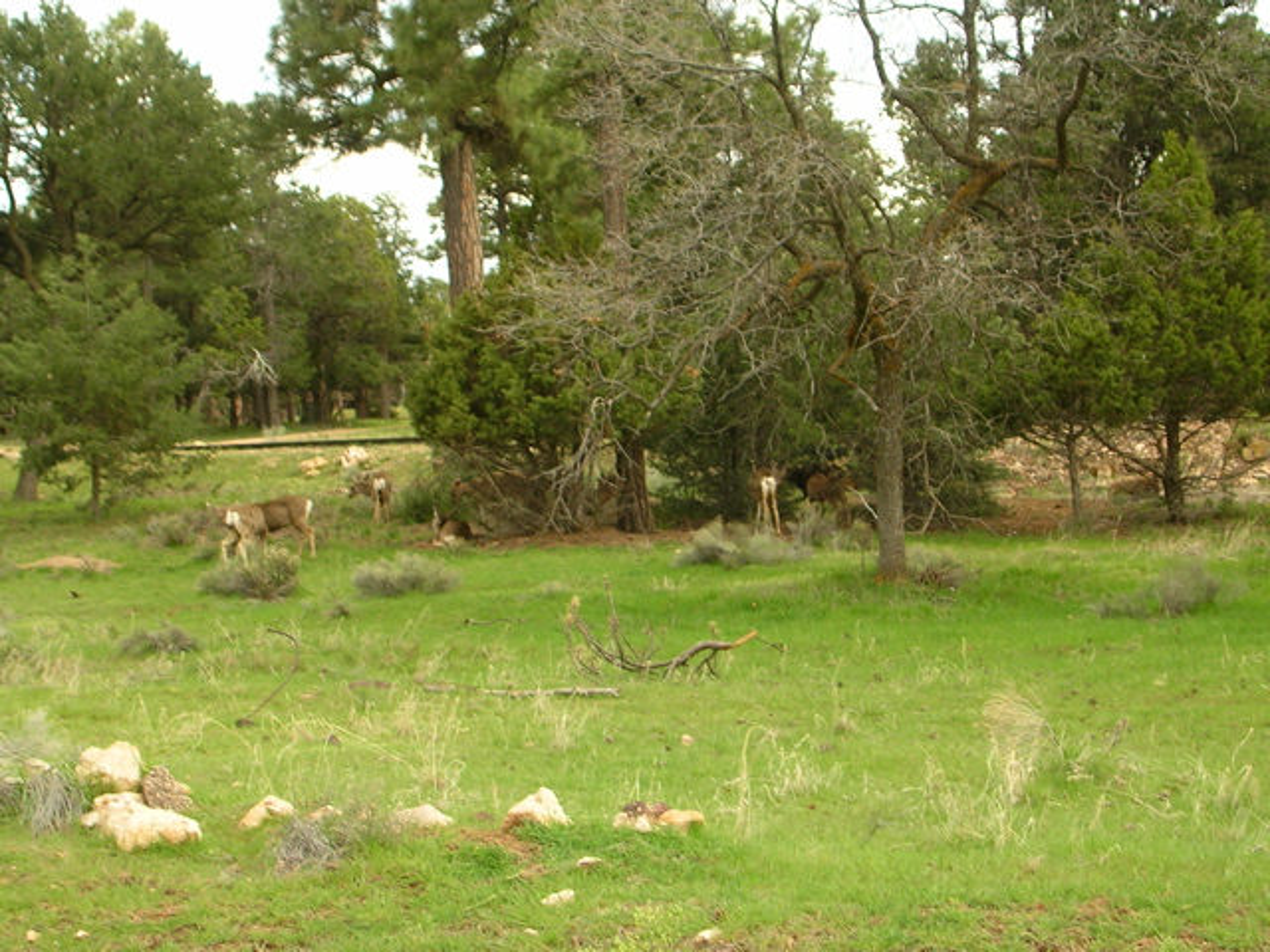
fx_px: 2788
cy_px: 476
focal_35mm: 76
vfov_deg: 19.4
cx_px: 635
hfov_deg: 25.7
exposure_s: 1/41.5
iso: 50
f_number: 3.9
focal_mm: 11.5
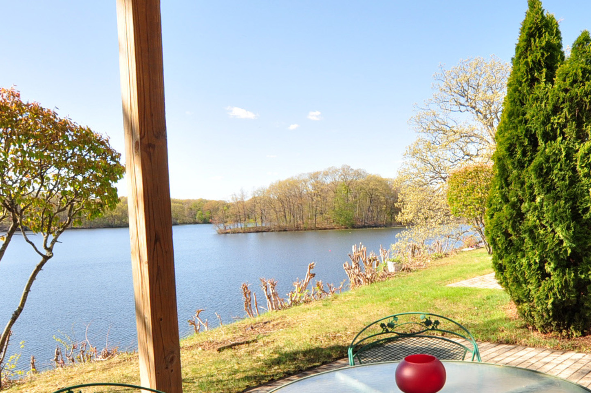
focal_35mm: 30
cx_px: 394
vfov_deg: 43.0
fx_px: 492
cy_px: 256
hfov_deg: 60.5
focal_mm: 10
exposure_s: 1/100
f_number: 9
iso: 200
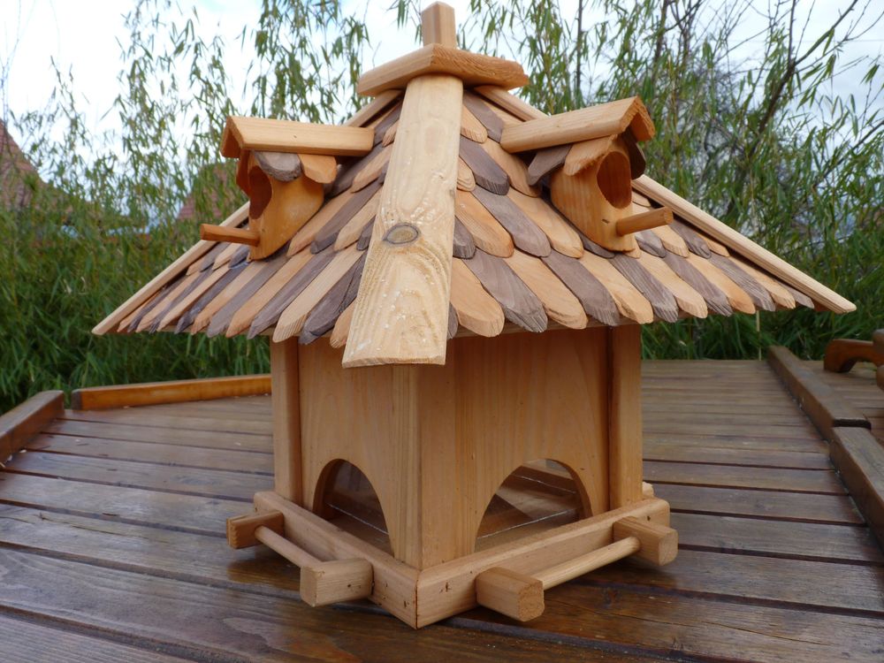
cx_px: 442
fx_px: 690
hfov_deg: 65.3
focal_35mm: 27
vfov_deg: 51.4
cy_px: 332
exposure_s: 1/160
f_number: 4
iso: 80
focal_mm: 4.8
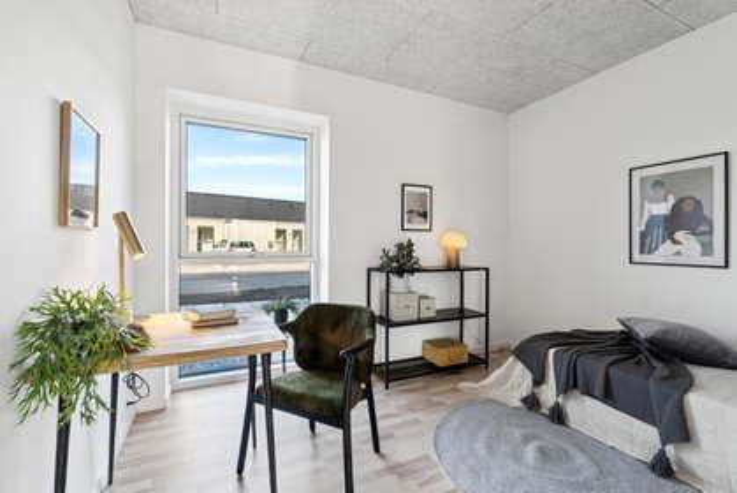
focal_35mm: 15
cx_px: 368
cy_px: 246
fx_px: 307
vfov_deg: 77.4
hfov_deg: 100.4
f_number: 8
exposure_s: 1/30
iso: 200
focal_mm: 10
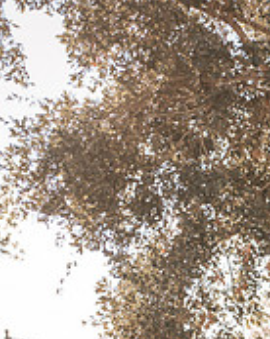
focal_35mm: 111
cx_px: 473
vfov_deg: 16.8
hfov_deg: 12.7
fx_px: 1111
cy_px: 365
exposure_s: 1/800
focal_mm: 35
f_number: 1.8
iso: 80
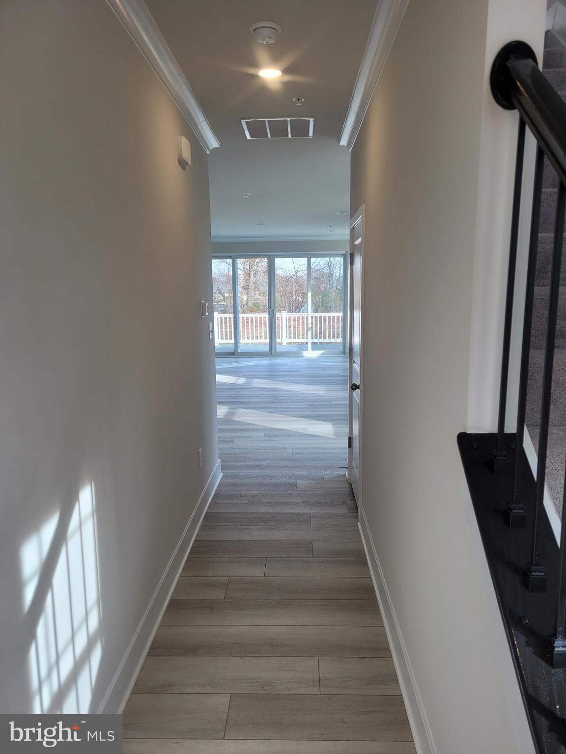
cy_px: 377
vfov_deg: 67.3
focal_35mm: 26
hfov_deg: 53.1
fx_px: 567
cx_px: 283
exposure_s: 1/132
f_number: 1.8
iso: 40
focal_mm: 5.4
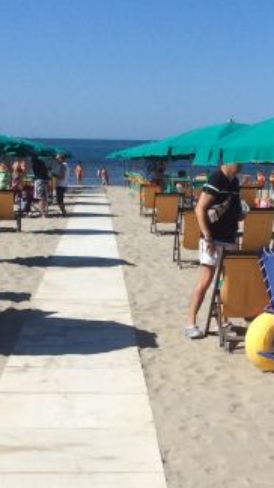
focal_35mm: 86
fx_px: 1112
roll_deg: +0.0
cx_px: 178
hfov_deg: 14.0
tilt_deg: -10.8
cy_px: 297
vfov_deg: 24.7
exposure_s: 1/2865
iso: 32
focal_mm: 3.3
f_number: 2.4
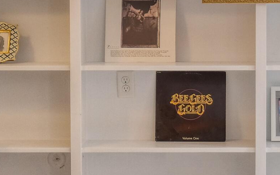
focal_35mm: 141
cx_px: 218
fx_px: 1076
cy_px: 27
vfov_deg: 9.3
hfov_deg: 14.8
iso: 800
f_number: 4
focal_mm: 24
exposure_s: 1/10
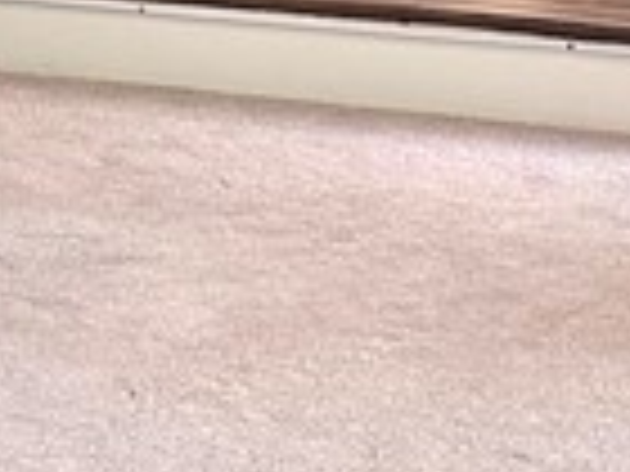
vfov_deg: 8.0
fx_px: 3203
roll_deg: -1.3
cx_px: 86
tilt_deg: -2.0
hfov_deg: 11.2
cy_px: -490
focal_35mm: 176
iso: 125
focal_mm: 6.86
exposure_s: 1/60
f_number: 1.78
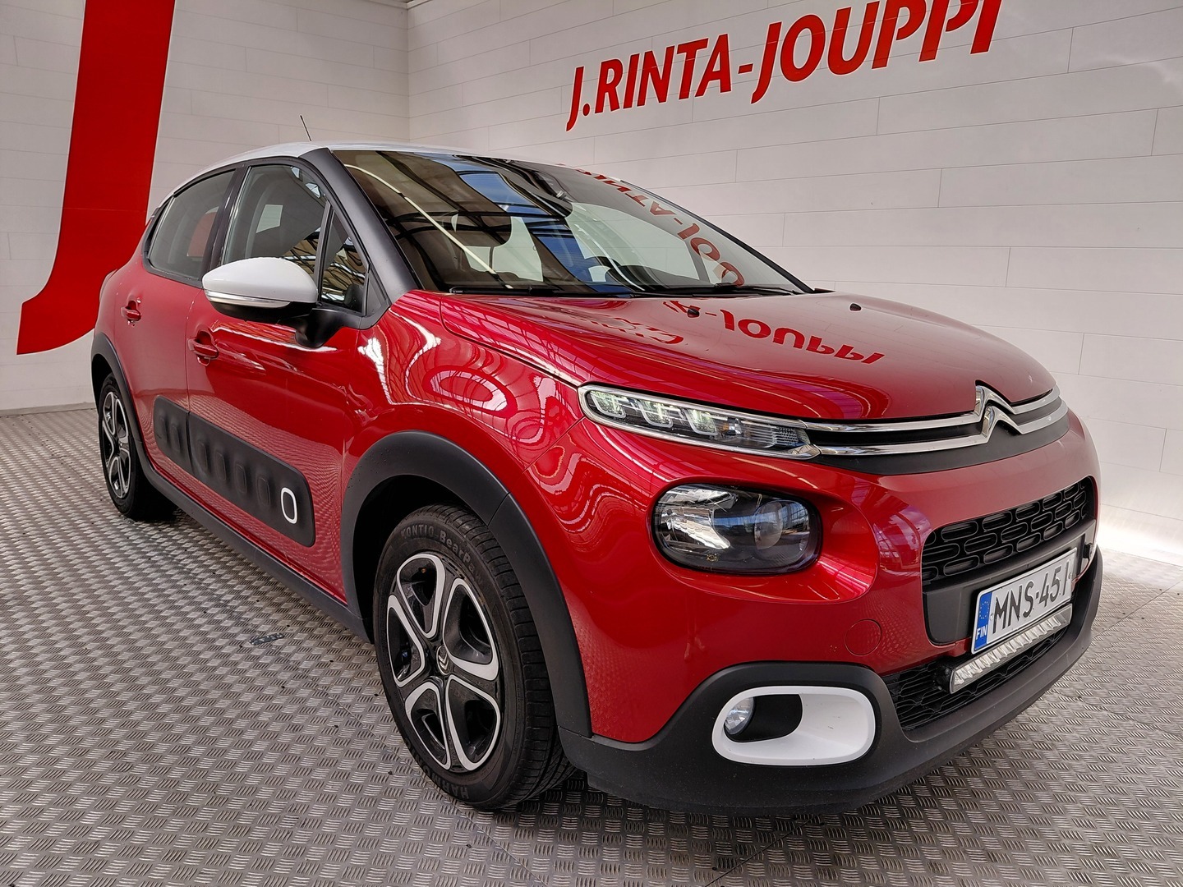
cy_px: 444
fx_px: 854
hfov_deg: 69.4
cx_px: 592
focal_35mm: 25
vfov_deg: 54.9
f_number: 1.8
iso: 50
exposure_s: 1/868
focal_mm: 4.69
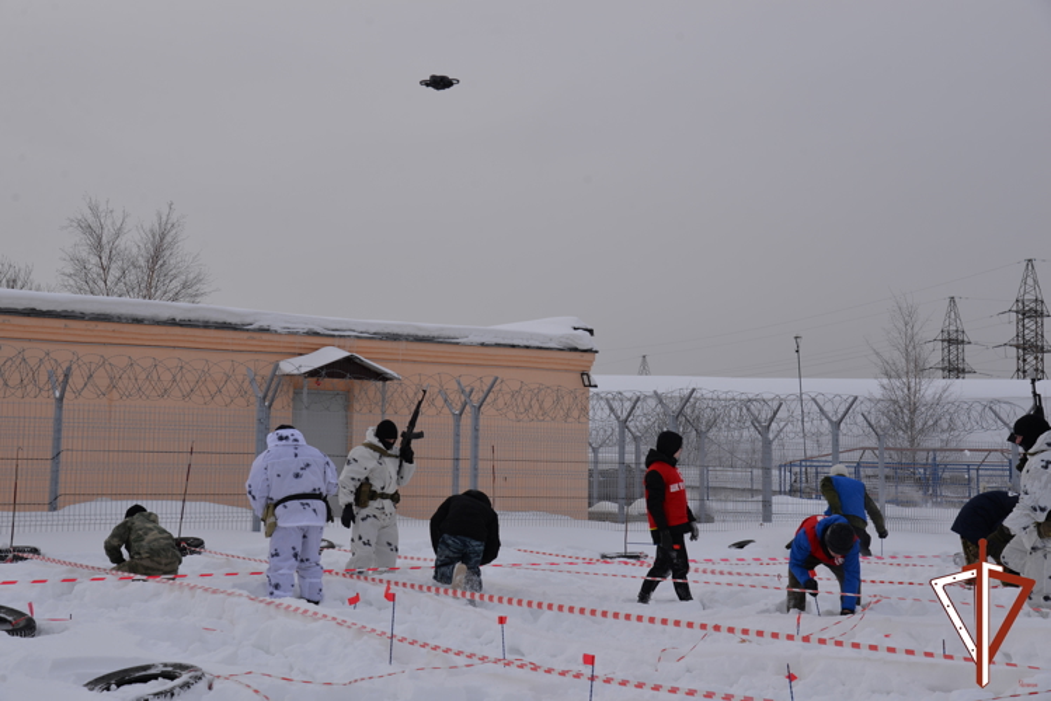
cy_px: 350
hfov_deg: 39.6
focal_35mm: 50
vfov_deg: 27.0
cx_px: 526
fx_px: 1460
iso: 100
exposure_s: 1/250
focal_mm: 50
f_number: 8
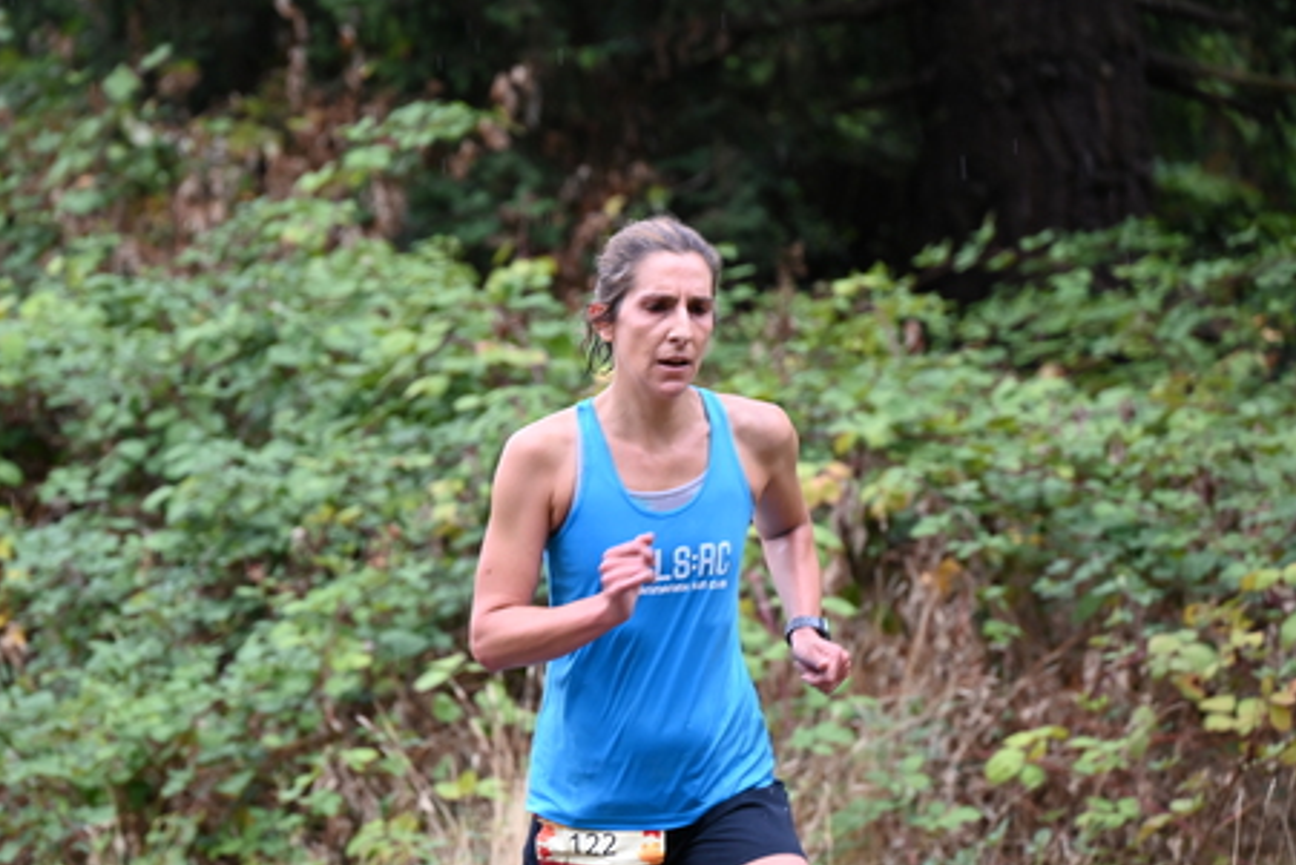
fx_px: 8786
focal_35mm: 244
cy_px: 461
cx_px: 523
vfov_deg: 5.6
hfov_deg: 8.4
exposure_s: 1/250
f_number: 6.3
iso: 1100
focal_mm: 200
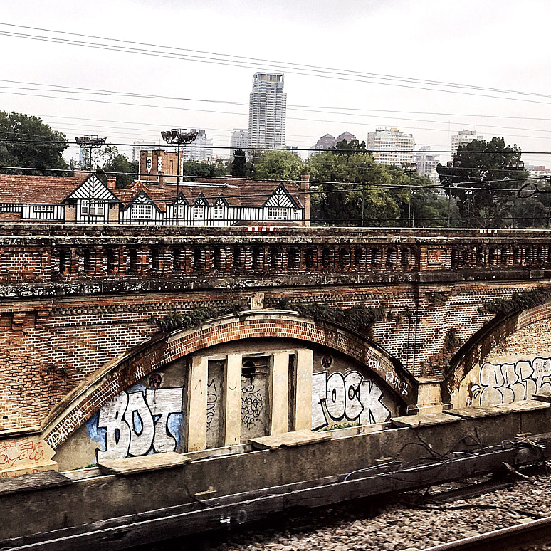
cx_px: 220
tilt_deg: -2.3
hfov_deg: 32.1
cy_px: 233
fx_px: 954
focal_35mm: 53
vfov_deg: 32.1
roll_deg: +0.1
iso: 25
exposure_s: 1/422
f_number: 2.2
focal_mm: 4.15
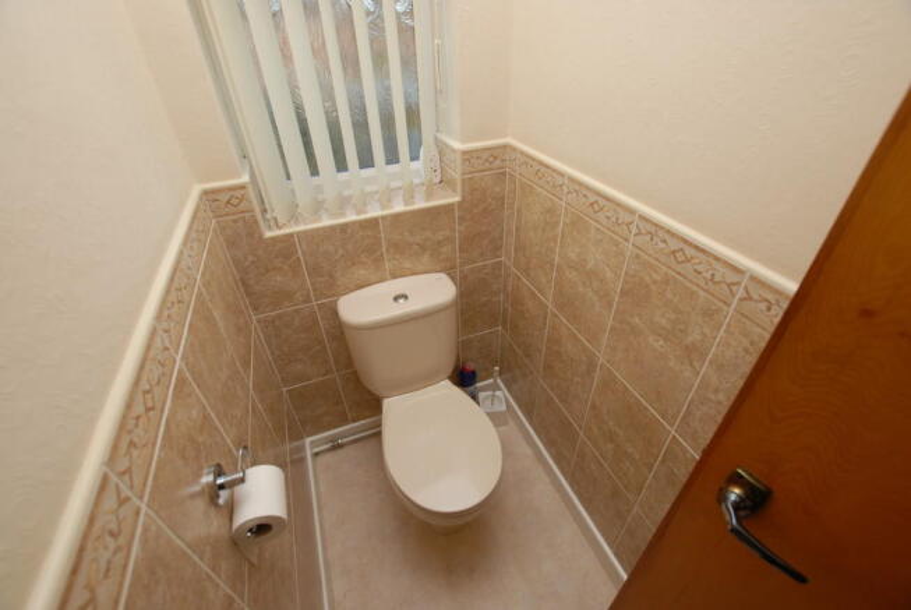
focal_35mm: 15
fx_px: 380
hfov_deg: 100.3
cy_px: 305
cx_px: 456
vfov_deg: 77.5
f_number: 5
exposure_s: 1/60
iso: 200
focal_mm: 10
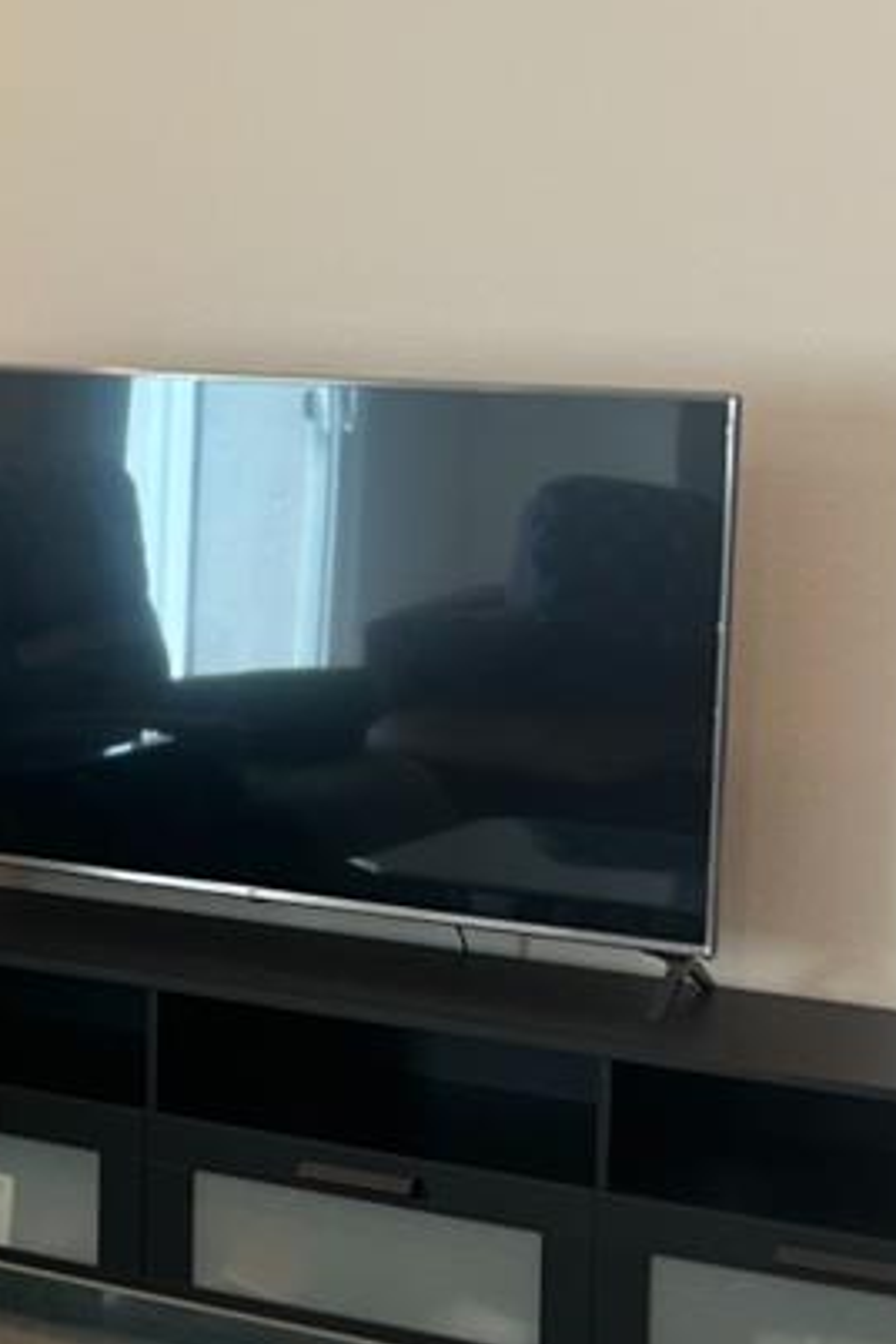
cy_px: 562
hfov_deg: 12.8
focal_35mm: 101
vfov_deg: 20.2
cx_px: -450
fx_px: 3770
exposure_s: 1/120
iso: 64
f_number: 1.5
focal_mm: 5.7
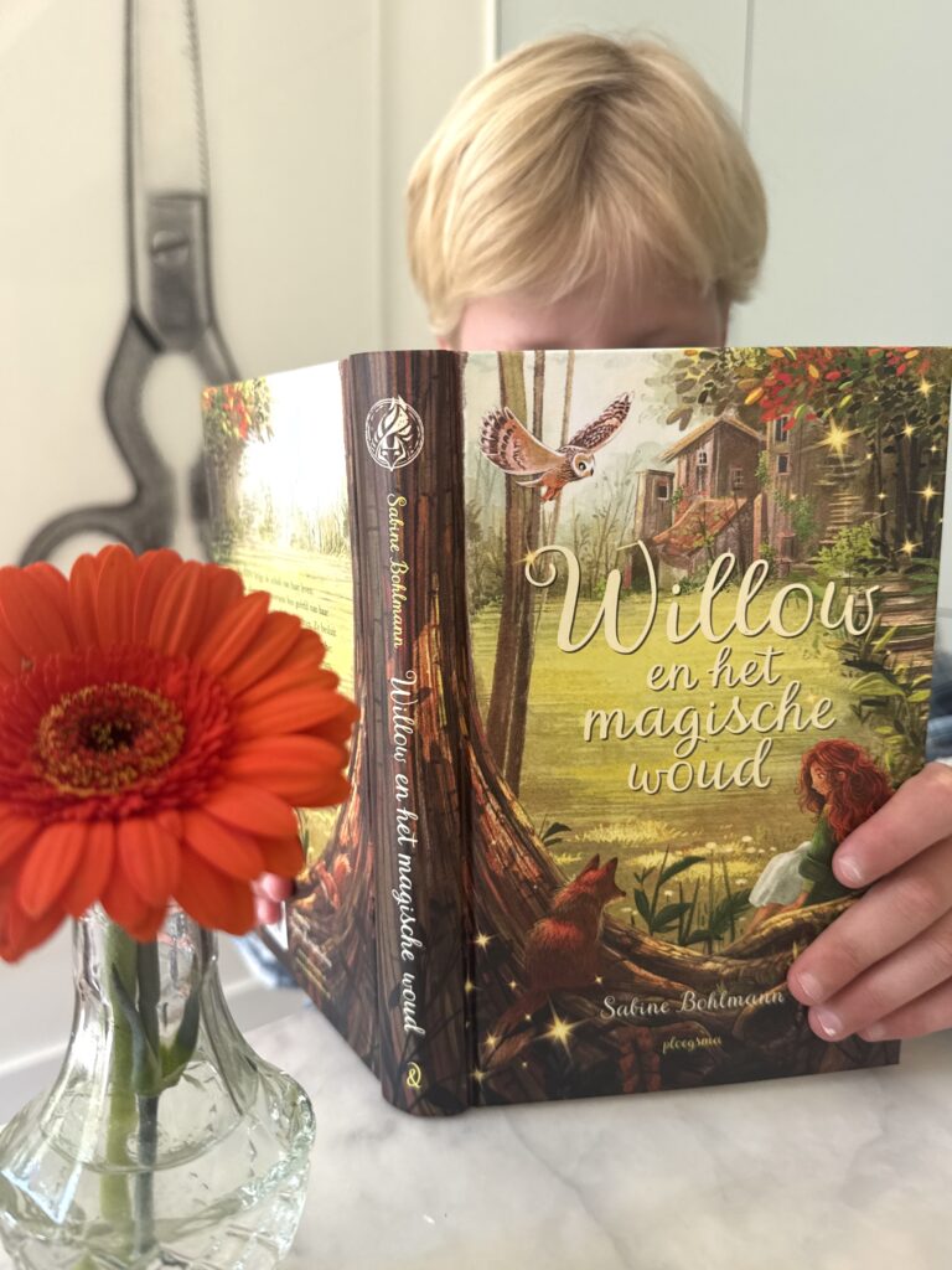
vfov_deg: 71.6
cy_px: 635
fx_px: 880
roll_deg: +3.5
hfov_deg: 56.8
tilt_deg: -10.6
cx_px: 476
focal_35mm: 24
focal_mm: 6.76
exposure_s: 1/121
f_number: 1.78
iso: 125
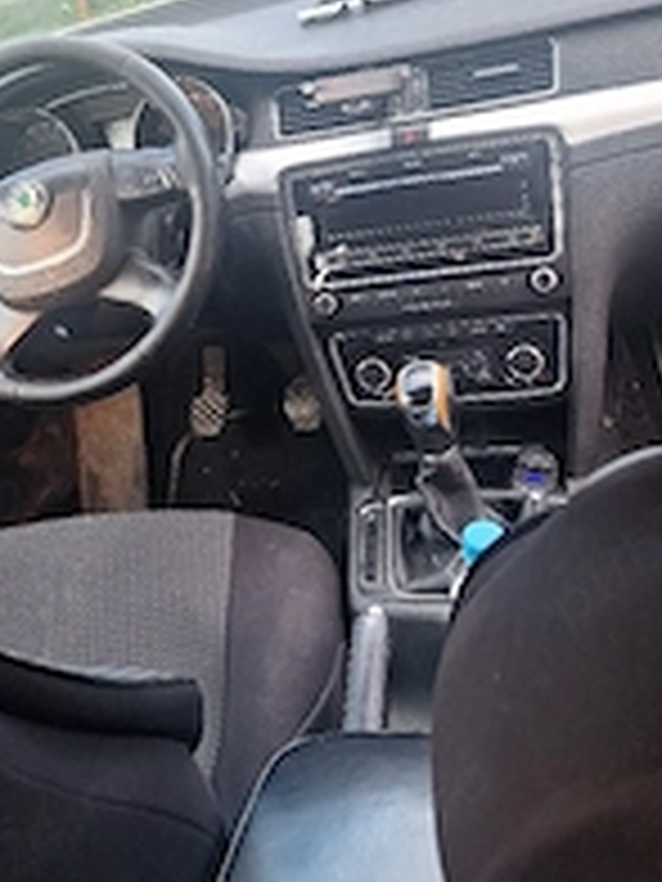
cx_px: 86
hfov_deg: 29.8
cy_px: 220
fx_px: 1198
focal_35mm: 47
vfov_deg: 39.3
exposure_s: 1/100
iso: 80
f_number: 1.8
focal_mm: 5.54
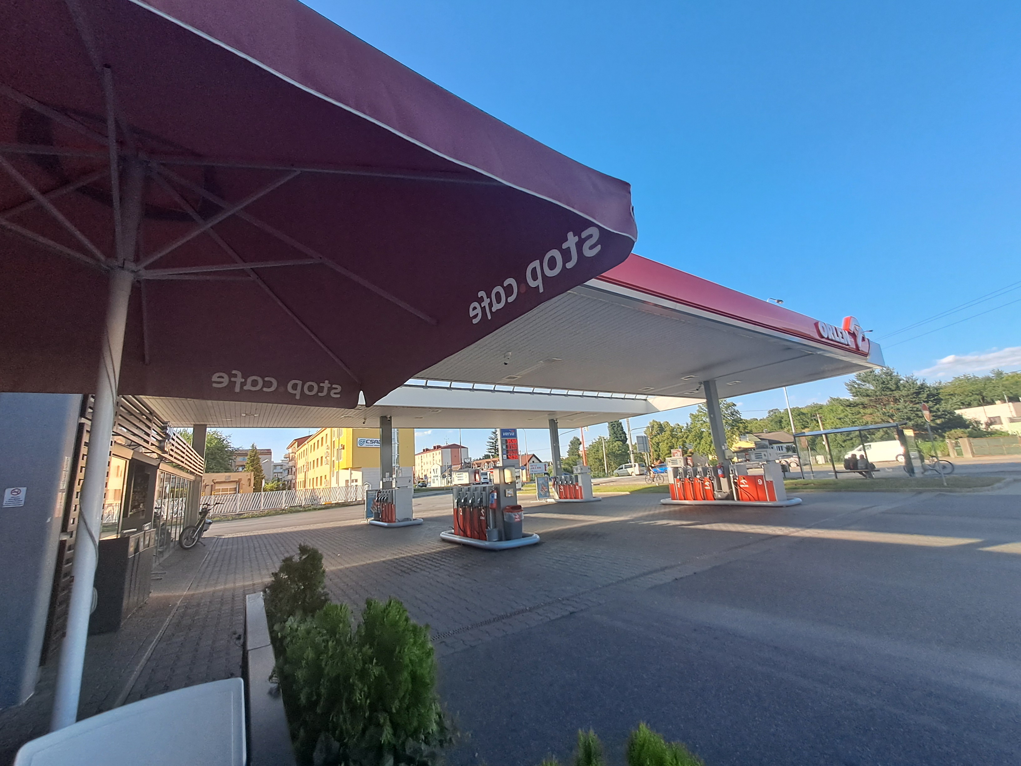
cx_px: 510
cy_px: 383
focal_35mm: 13
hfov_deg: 106.2
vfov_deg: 89.9
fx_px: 383
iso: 40
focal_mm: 1.42
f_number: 2.2
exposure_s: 1/653
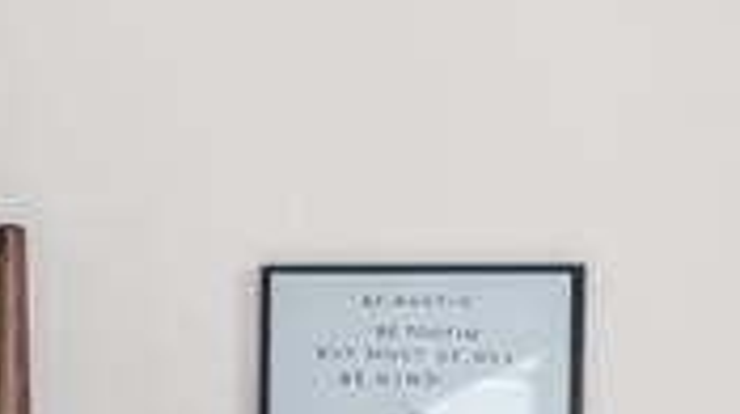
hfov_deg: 12.3
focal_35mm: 98
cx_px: -1345
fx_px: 1921
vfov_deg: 12.2
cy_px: 351
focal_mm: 16
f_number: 8
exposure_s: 1/15
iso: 200
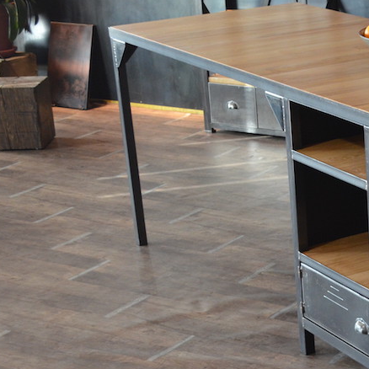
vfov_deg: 16.7
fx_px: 1254
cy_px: 236
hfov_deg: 16.2
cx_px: 422
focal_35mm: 104
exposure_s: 1/30
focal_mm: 35
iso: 1800
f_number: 5
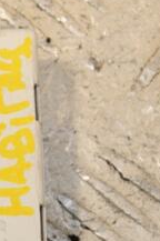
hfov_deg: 3.1
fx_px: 2918
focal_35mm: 436
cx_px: -166
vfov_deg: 4.7
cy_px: 208
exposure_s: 1/200
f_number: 9
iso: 800
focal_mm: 105
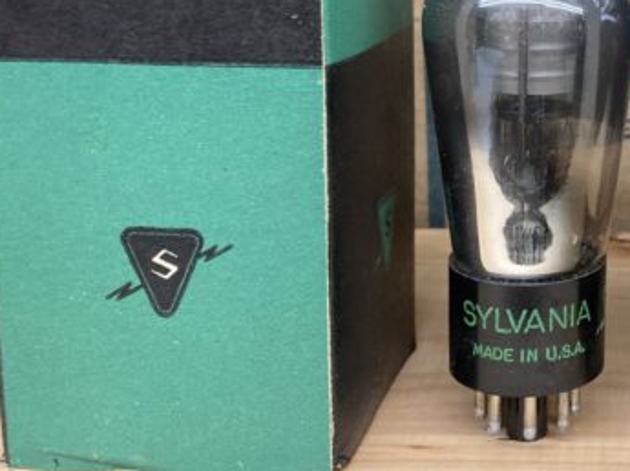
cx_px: 648
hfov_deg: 27.9
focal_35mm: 65
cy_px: 88
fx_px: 1182
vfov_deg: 22.2
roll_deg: -1.3
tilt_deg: -9.5
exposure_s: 1/50
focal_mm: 3.99
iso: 160
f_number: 1.8
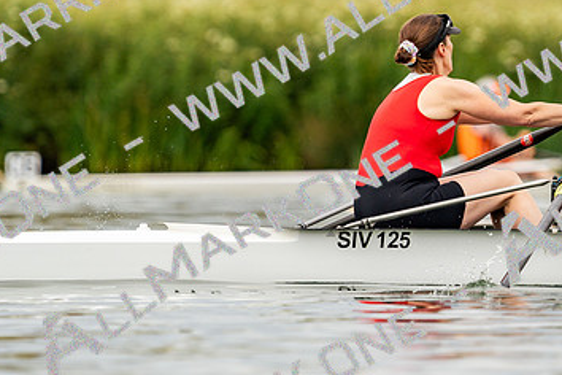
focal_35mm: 877
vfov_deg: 1.6
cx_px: 365
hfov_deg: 2.4
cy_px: 136
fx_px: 13690
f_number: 6.3
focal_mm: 535
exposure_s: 1/2000
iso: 320
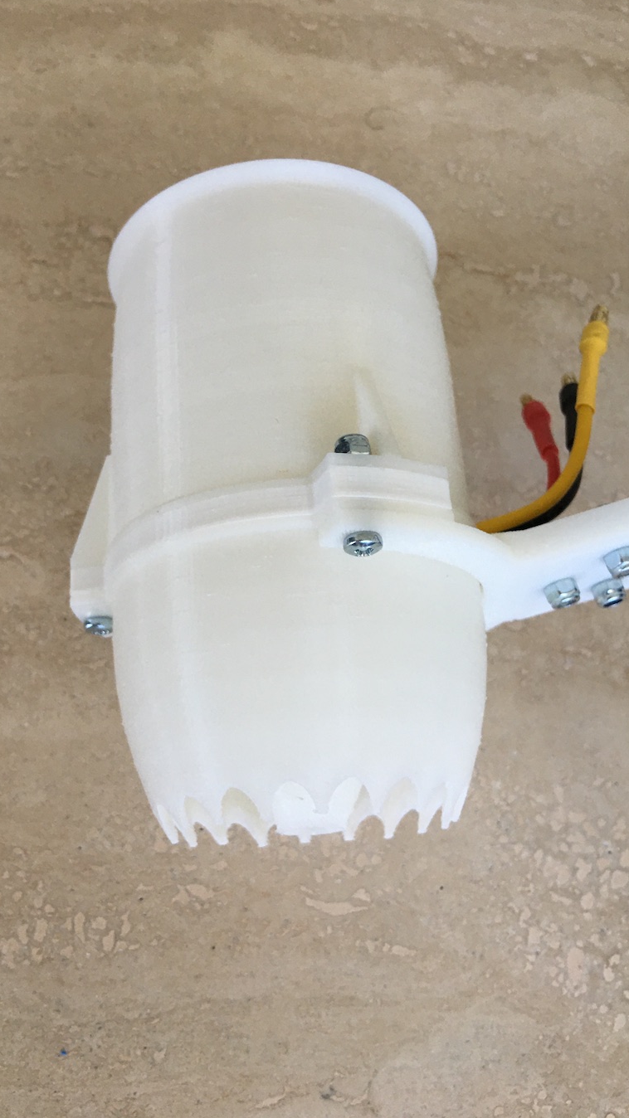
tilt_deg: -69.9
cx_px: 277
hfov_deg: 36.6
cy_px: 557
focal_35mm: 32
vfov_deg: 61.0
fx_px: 949
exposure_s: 1/30
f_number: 2.2
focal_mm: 4.15
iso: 32
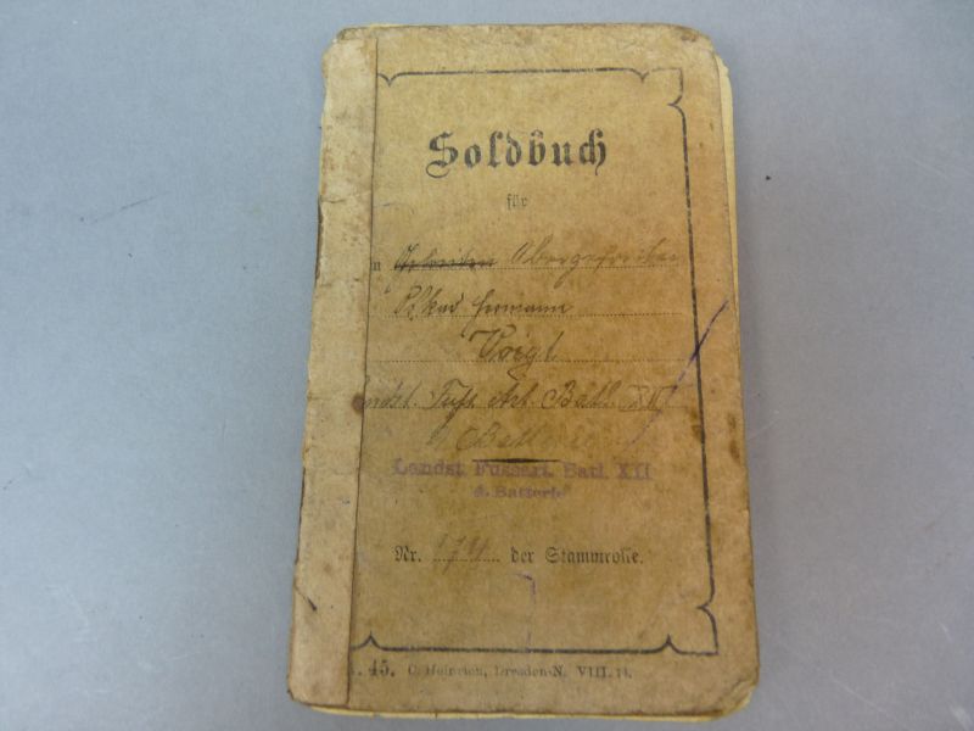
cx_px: 487
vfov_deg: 51.4
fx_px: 760
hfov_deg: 65.3
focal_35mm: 27
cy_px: 366
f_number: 2.8
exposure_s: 1/30
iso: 200
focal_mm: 4.8
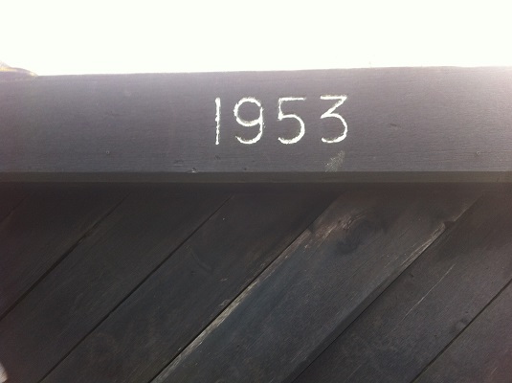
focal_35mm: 35
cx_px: 256
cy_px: 192
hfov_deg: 52.7
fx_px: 517
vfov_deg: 40.6
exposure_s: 1/24
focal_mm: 3.85
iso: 80
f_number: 2.8
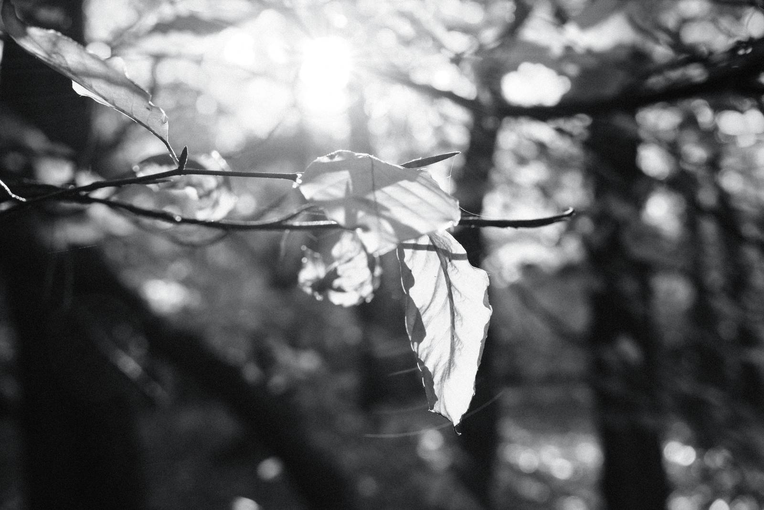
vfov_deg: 32.6
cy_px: 255
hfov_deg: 47.4
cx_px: 382
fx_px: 870
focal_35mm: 41
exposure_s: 1/160
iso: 640
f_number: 5
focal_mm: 27.5
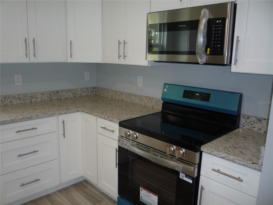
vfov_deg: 46.8
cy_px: 102
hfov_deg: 60.0
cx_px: 136
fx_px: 237
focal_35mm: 30
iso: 100
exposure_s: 1/30
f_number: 3.3
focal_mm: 5.2
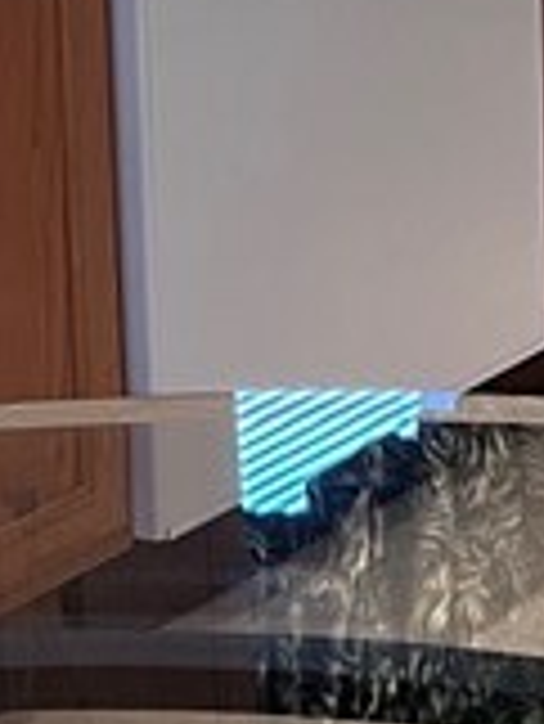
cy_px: -499
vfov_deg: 11.3
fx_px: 3453
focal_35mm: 165
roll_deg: +0.5
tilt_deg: -3.6
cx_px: 782
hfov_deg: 8.8
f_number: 1.6
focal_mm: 5.1
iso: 160
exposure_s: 1/60
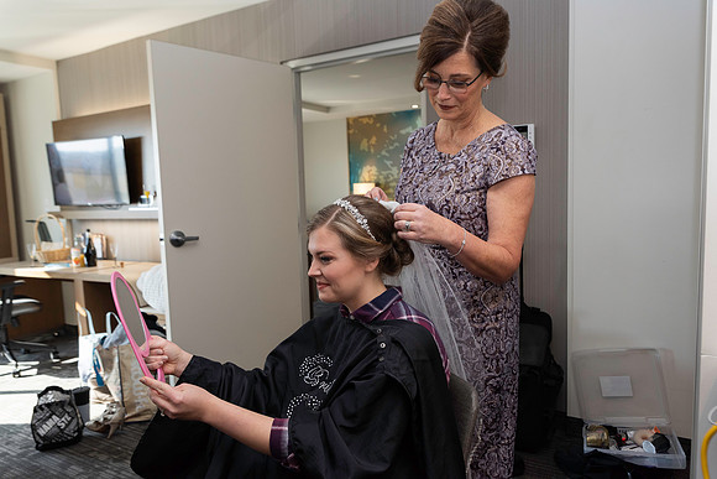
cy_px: 240
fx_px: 518
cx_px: 358
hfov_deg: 69.4
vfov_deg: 49.6
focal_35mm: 26
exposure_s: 1/200
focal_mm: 26
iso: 640
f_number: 4.5
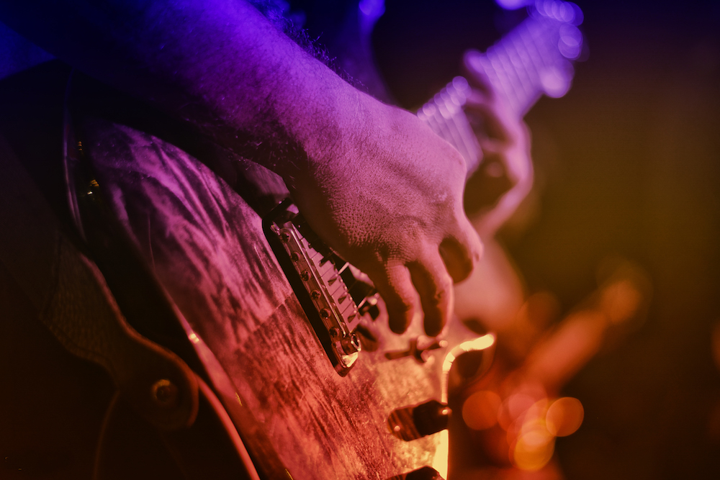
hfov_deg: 27.0
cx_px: 360
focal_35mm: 75
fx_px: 1500
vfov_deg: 18.2
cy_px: 240
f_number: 1.8
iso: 500
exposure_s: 1/200
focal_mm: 50
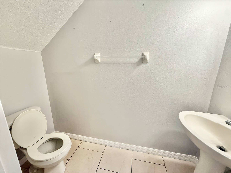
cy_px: 86
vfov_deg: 85.7
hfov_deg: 102.1
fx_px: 93
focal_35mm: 14
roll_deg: +0.8
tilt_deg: -12.6
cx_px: 116
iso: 200
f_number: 2.2
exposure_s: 1/120
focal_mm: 2.22
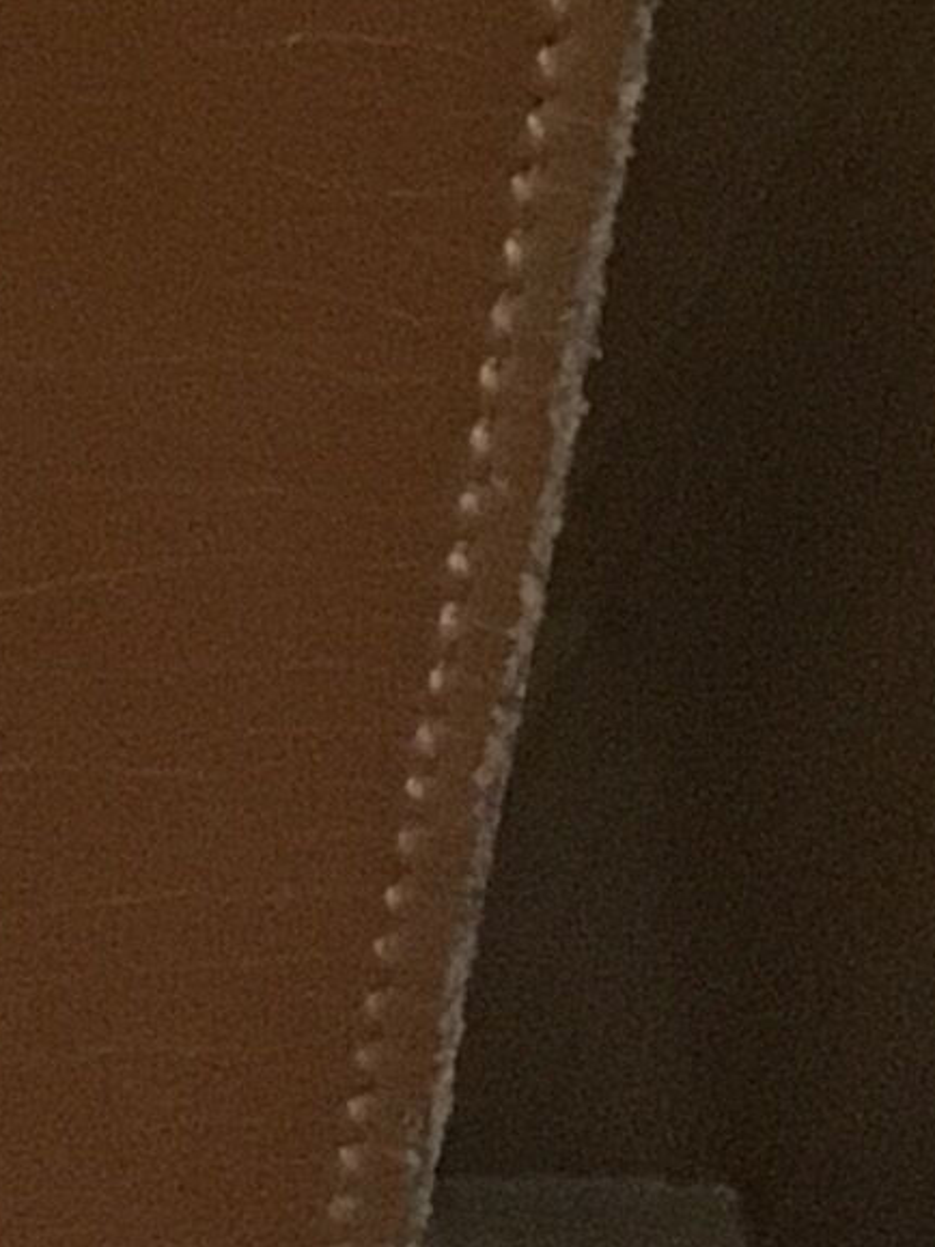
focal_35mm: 202
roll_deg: -0.7
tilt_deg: -39.8
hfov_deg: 6.7
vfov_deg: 8.6
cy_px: -2089
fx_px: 7278
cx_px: -1876
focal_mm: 4.15
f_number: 2.2
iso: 400
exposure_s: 1/17
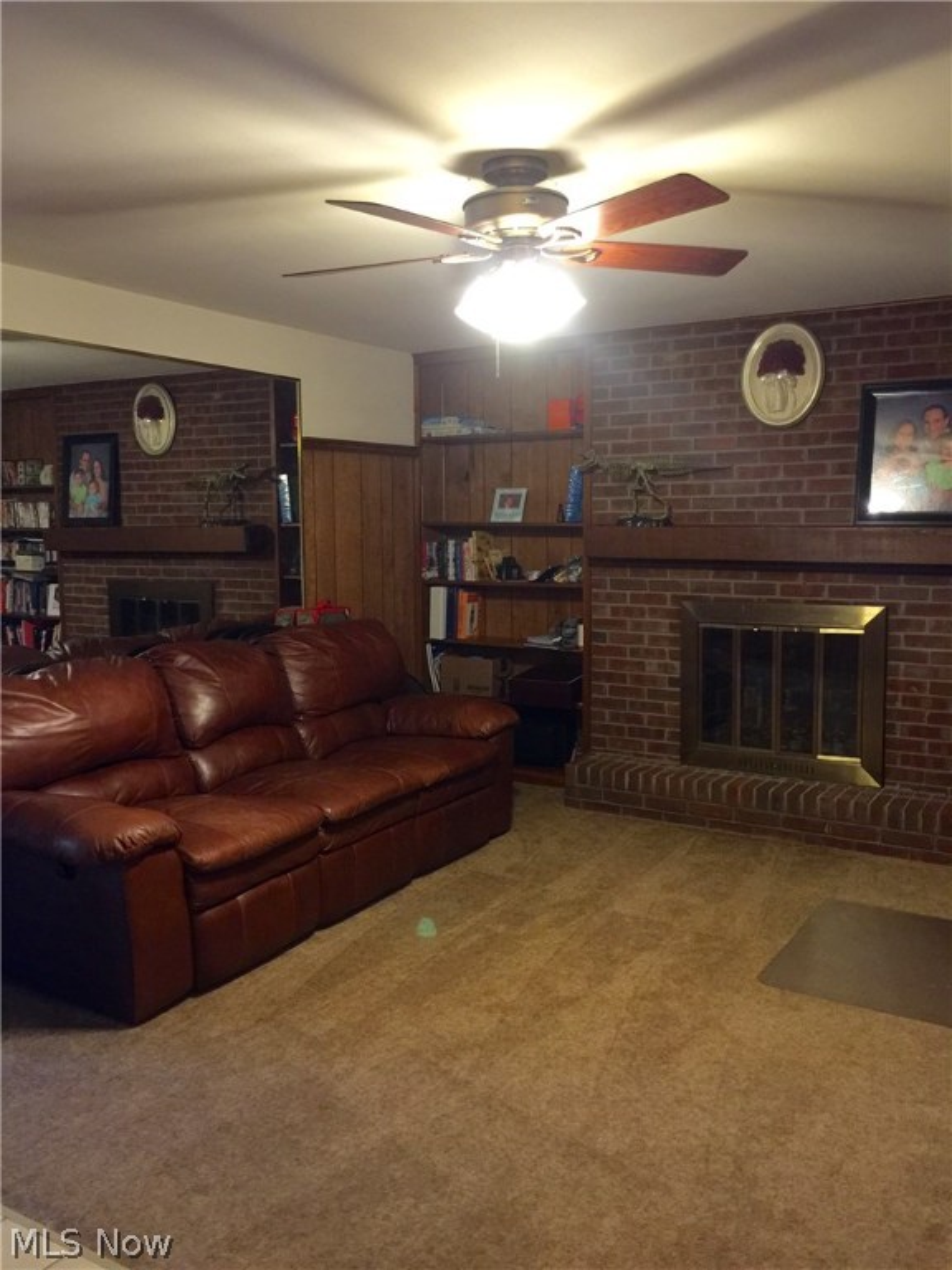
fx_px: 1063
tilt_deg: -4.4
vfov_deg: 61.7
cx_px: 476
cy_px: 635
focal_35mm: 29
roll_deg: +0.1
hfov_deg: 48.2
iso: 125
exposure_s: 1/10
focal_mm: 4.15
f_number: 2.2
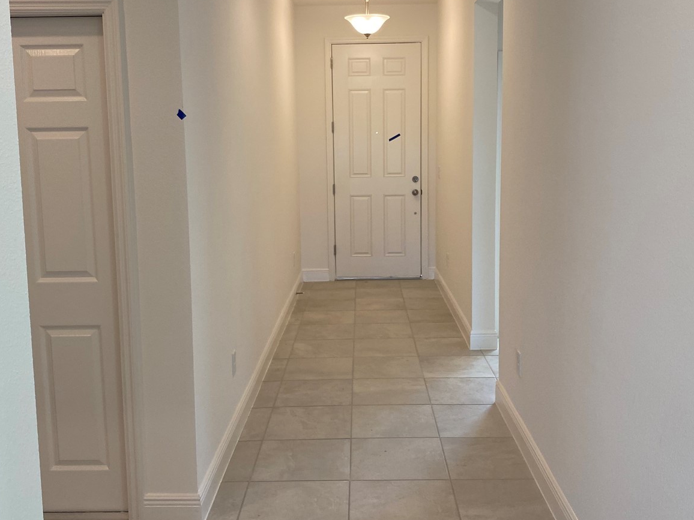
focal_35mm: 36
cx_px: 352
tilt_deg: -7.1
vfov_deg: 39.5
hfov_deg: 51.4
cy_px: 217
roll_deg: +1.6
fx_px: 722
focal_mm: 4.25
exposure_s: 1/120
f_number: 1.8
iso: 80
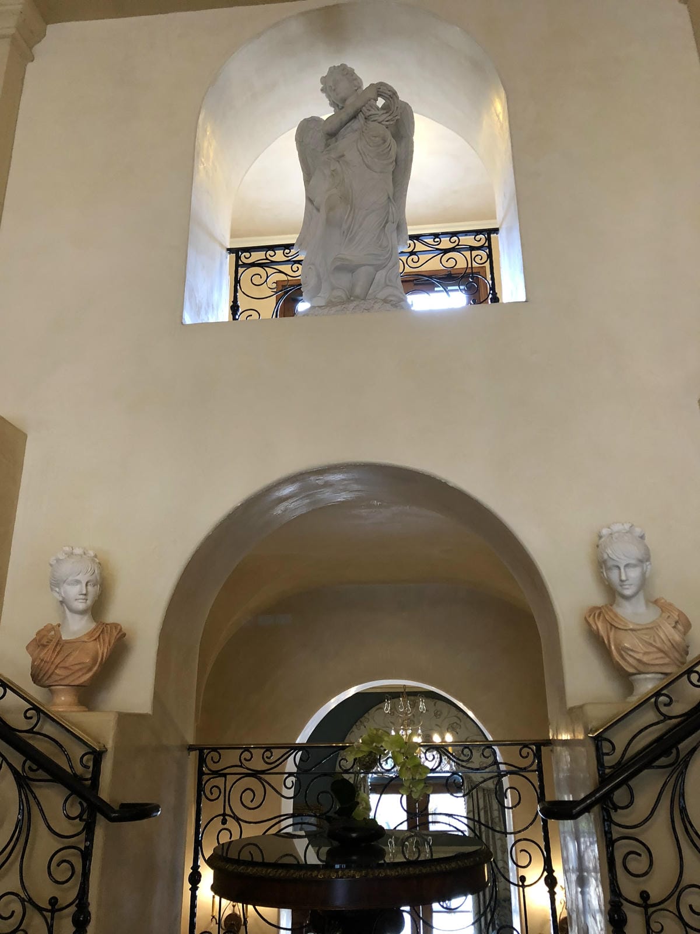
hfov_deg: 49.7
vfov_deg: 63.4
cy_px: 467
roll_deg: +0.5
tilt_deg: +18.3
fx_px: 755
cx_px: 350
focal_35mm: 28
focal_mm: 3.99
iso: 100
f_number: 1.8
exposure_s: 1/13
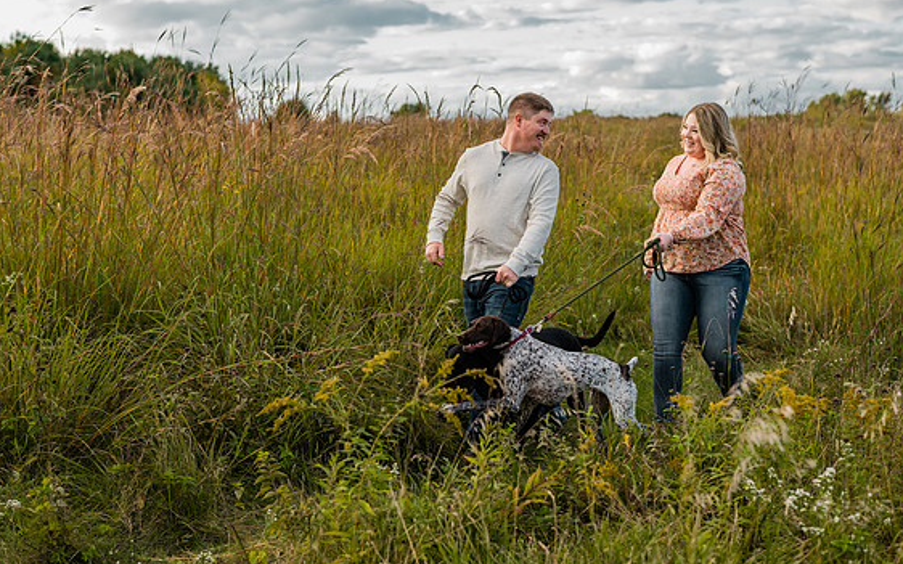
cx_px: 455
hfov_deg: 33.5
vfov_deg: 21.3
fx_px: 1501
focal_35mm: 61
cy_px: 276
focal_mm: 58
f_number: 3.5
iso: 250
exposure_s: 1/400
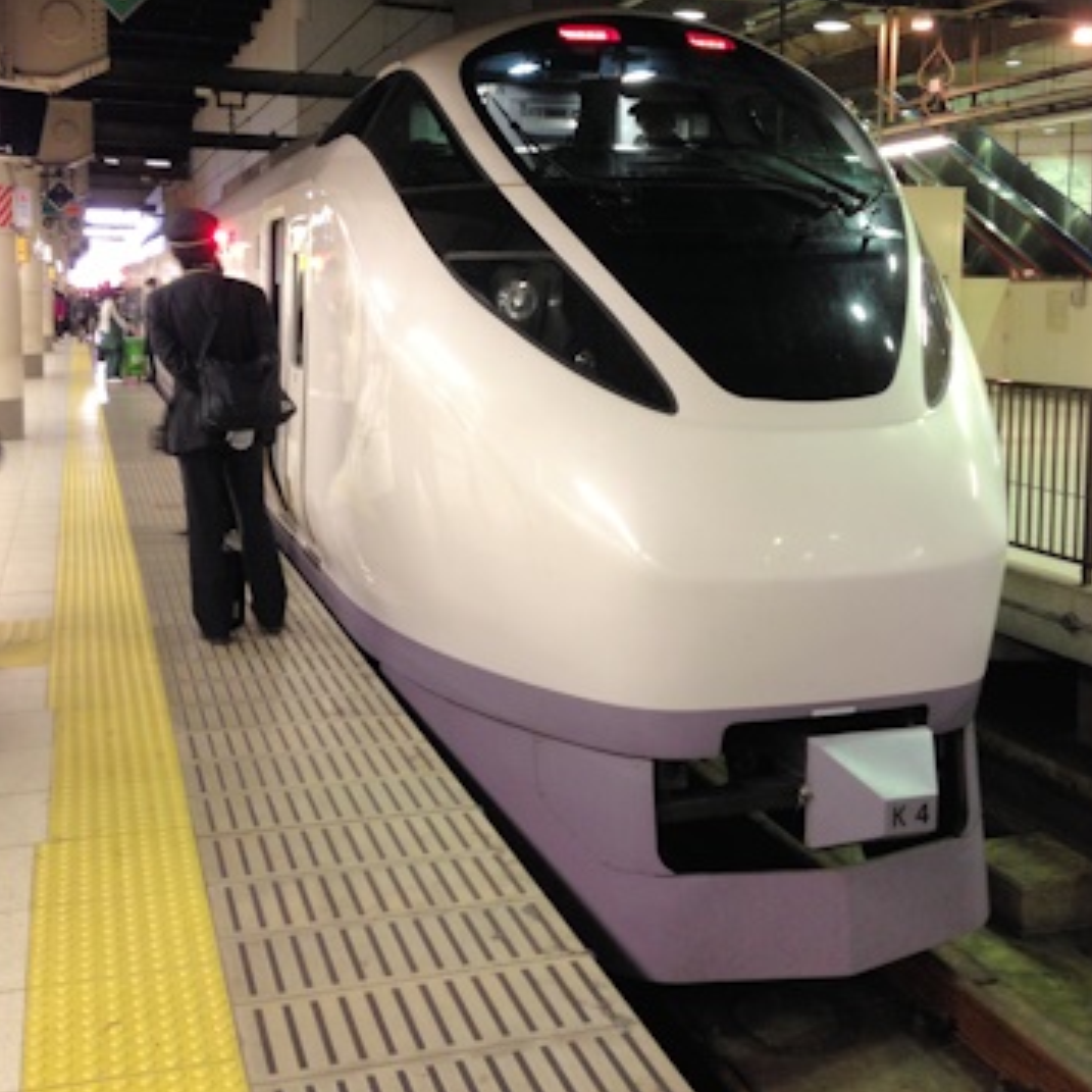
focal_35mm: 40
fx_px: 1428
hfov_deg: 41.9
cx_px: 555
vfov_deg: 41.5
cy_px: 401
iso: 160
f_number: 2.4
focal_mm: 4.13
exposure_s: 1/20
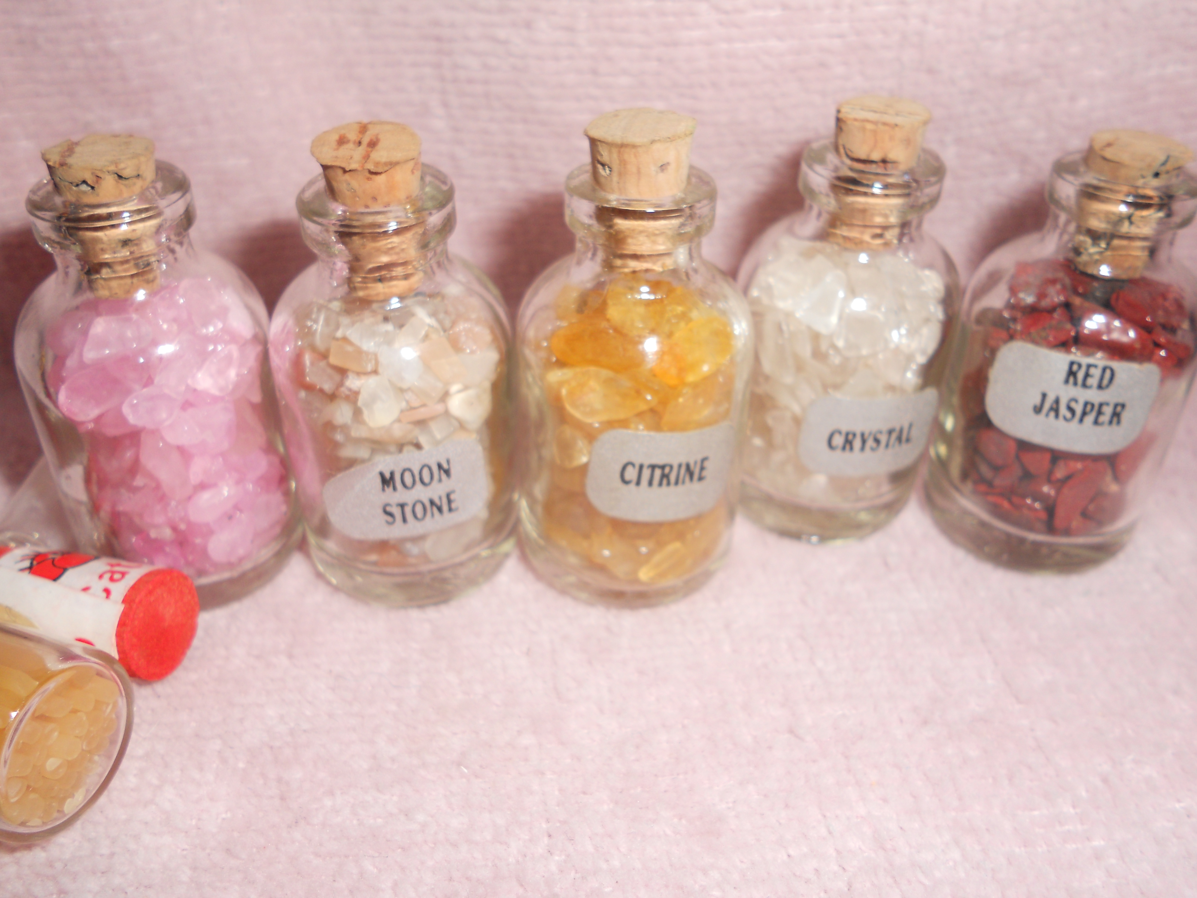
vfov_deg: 44.2
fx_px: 1107
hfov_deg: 56.8
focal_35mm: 32
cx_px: 598
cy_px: 449
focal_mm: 5.8
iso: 80
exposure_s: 1/25
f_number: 8.8
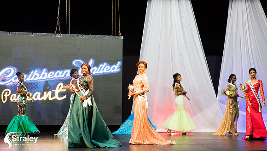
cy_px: 89
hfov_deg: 26.9
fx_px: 558
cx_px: 127
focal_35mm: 79
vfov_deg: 15.4
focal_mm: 70
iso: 4000
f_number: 5
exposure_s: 1/160
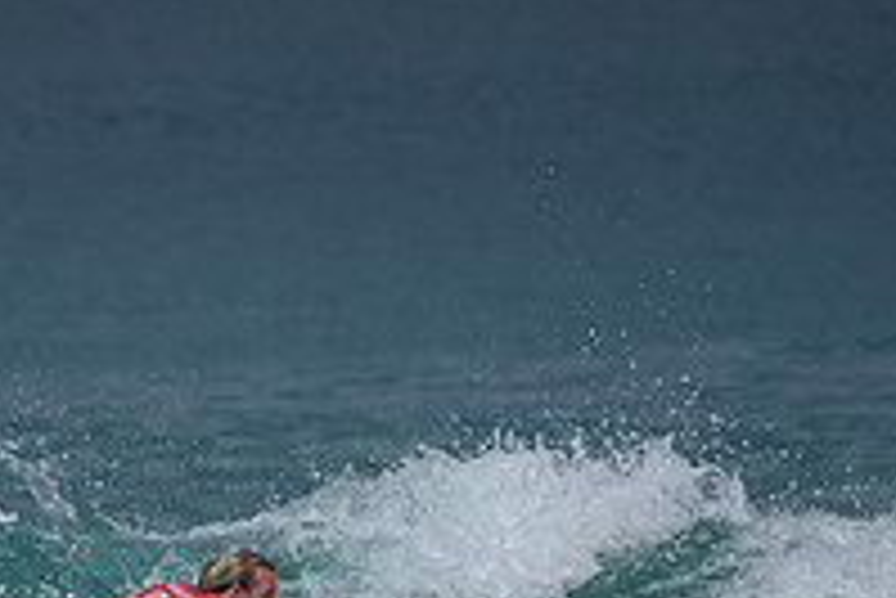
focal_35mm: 1459
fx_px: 36338
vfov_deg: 0.9
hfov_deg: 1.4
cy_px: 771
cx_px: 216
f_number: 5.6
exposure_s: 1/2000
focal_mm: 500
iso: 125
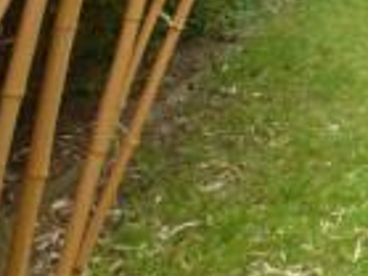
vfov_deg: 13.4
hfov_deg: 15.4
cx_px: 743
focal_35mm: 101
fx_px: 1073
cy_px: -192
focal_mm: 4.3
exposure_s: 1/125
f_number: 3.3
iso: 100
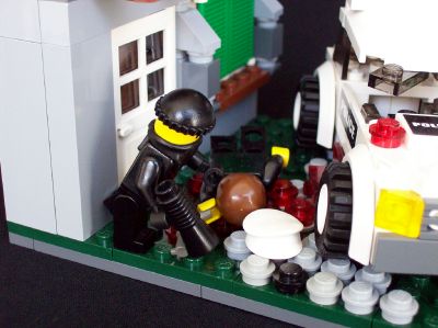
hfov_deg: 27.8
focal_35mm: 70
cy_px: 164
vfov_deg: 21.0
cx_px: 219
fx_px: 885
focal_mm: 11.6
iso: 160
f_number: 3.8
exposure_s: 1/24.6
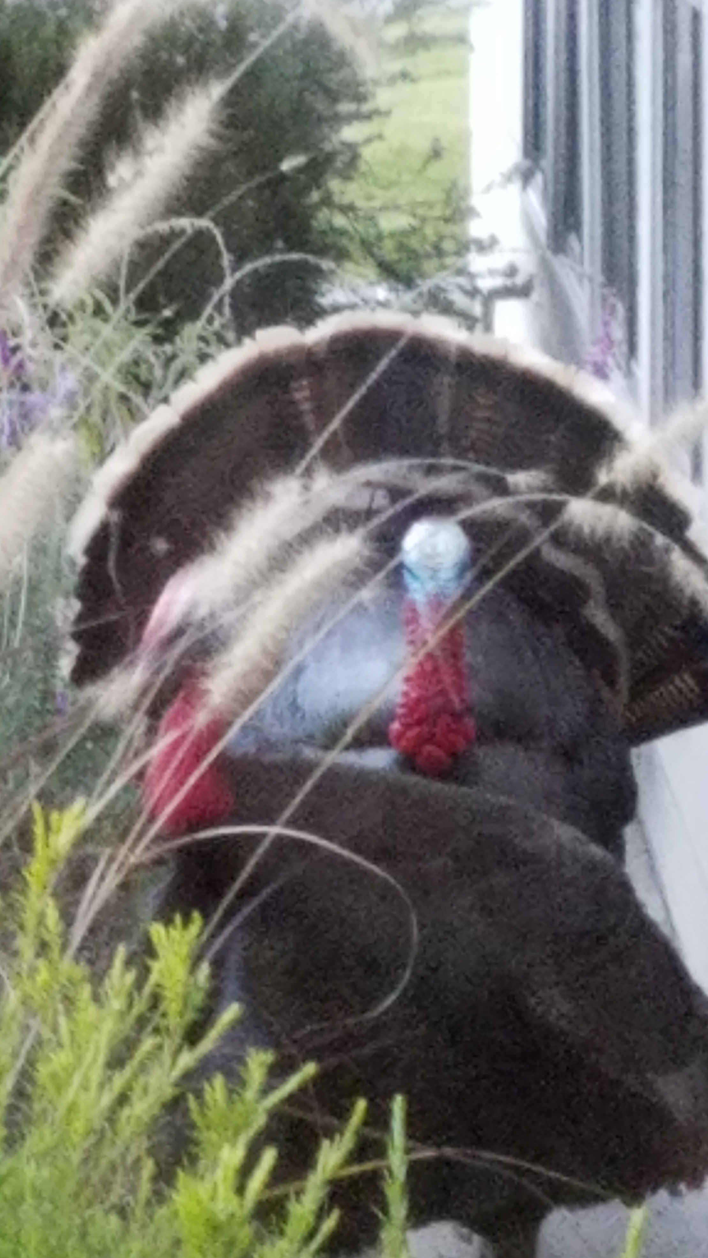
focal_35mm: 29
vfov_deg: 66.1
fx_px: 968
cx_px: 268
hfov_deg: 39.9
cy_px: 638
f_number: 1.7
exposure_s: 1/60
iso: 320
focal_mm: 4.2
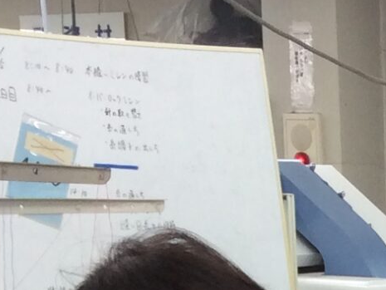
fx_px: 1963
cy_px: 710
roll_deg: +0.0
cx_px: 642
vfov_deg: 7.8
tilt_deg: -17.6
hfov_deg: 10.7
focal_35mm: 176
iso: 32
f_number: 2.4
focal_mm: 3.3
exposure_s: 1/30
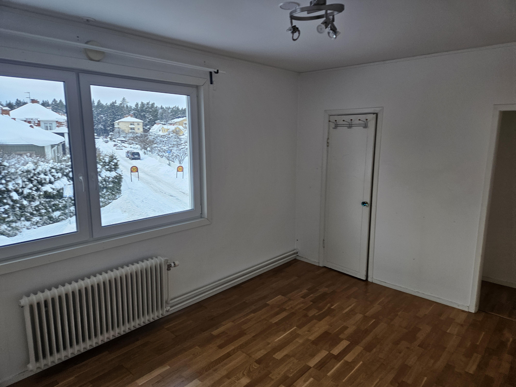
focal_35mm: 23
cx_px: 258
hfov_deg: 73.9
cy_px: 194
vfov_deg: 58.9
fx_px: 343
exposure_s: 1/100
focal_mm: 5.4
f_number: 1.8
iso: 160
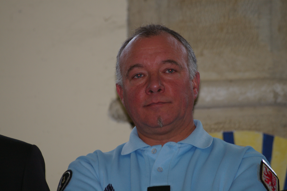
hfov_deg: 6.5
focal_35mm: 315
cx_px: 144
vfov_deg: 4.4
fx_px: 2509
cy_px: 96
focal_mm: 210
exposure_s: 1/180
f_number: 4.5
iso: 400
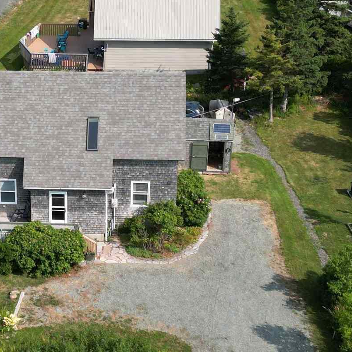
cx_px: 66
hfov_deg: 20.9
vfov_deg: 21.1
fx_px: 943
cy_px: 211
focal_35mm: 82
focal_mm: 6.72
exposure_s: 1/2500
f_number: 1.7
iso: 120
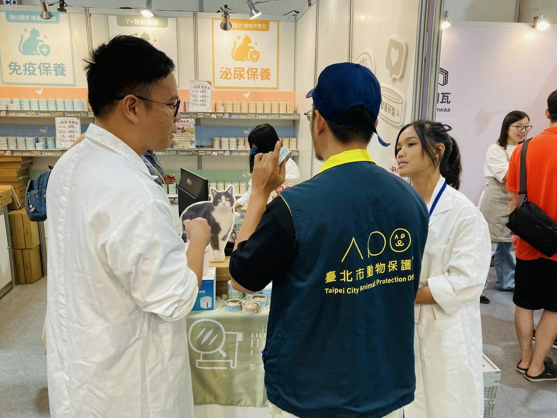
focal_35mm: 28
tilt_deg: -13.2
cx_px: 278
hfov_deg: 63.4
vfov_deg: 49.7
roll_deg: +0.3
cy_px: 209
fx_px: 451
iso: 64
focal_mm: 3.99
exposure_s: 1/60
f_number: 1.8
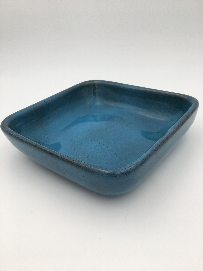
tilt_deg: -30.5
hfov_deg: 48.2
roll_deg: +4.1
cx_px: 102
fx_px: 227
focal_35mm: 29
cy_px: 136
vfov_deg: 61.7
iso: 25
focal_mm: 4.15
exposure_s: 1/103
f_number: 2.2
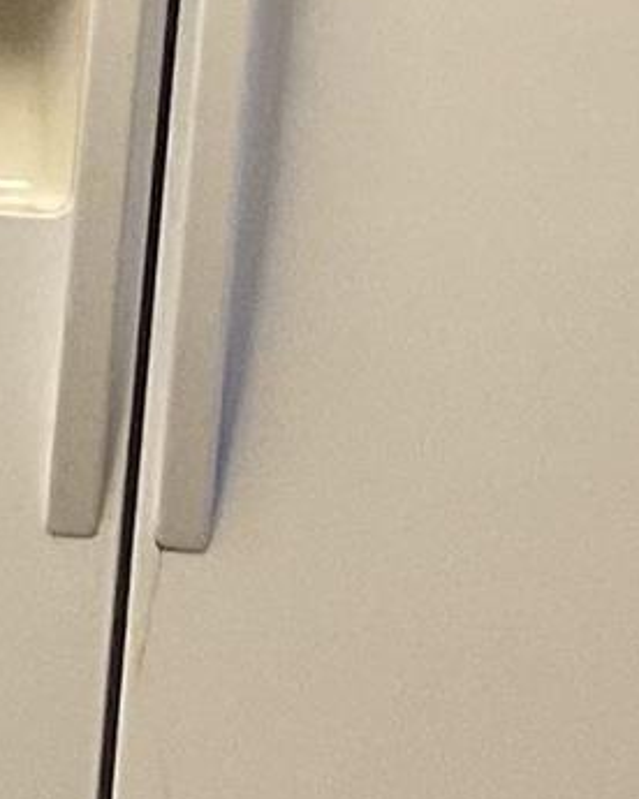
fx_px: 5957
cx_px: -1741
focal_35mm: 252
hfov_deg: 5.5
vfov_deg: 7.7
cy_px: 461
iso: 100
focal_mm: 3
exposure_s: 1/60
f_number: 1.8
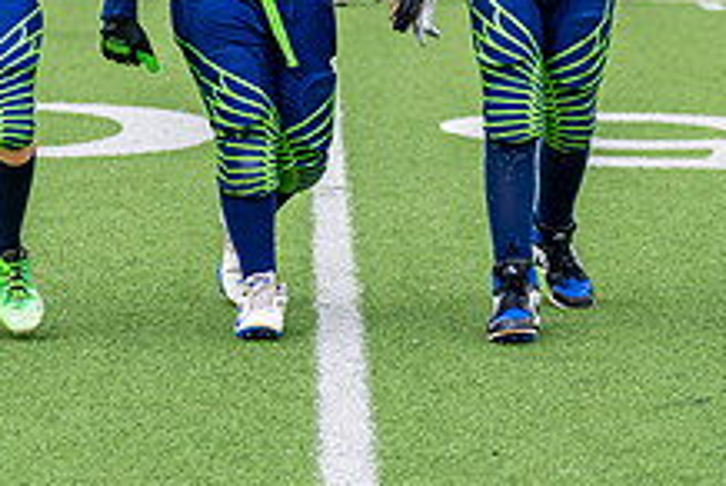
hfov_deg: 9.1
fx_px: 4523
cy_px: -44
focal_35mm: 224
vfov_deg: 6.1
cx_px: 80
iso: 320
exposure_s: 1/2500
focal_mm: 70
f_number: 2.8
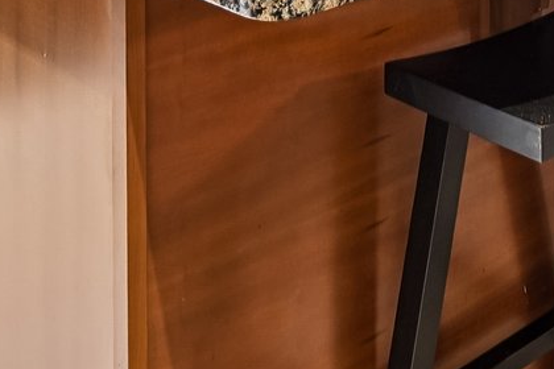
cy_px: -470
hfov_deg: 25.6
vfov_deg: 13.6
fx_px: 1200
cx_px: 425
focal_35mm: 78
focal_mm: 16
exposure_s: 1/2.5
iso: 400
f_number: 5.6
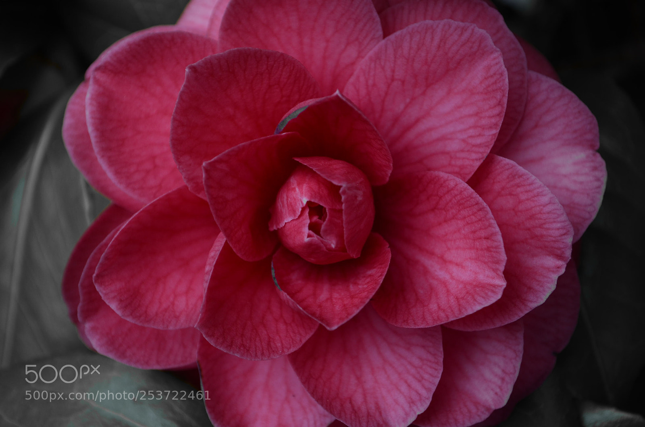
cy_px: 214
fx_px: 1233
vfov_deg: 19.6
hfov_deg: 29.3
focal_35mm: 69
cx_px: 322
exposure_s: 1/125
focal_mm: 46
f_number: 5.6
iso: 280
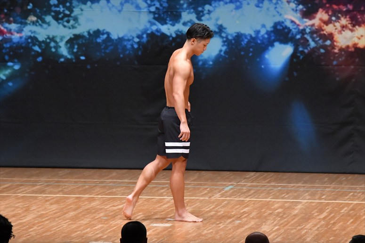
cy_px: 122
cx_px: 182
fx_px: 2584
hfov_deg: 8.1
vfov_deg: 5.4
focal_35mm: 255
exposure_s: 1/400
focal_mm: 170
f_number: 5.6
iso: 8000
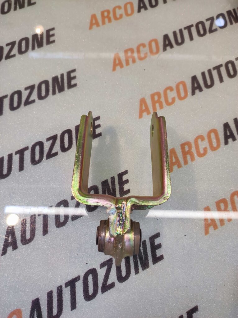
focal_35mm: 17
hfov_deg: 74.6
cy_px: 159
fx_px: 156
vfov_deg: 91.1
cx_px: 119
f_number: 1.79
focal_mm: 4.74
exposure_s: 1/50
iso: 138
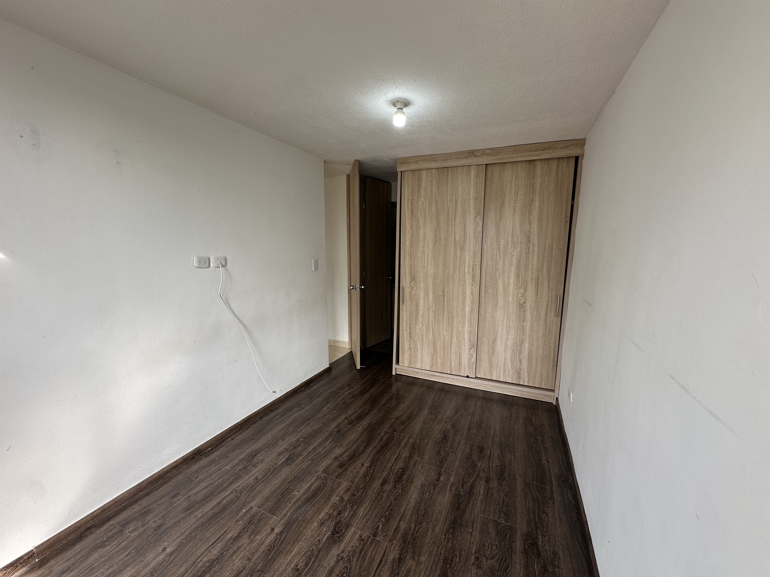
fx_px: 311
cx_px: 385
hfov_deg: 102.1
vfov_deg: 85.7
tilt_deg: -8.0
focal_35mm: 14
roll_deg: -1.0
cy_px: 288
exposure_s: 1/105
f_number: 2.2
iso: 40
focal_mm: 2.22
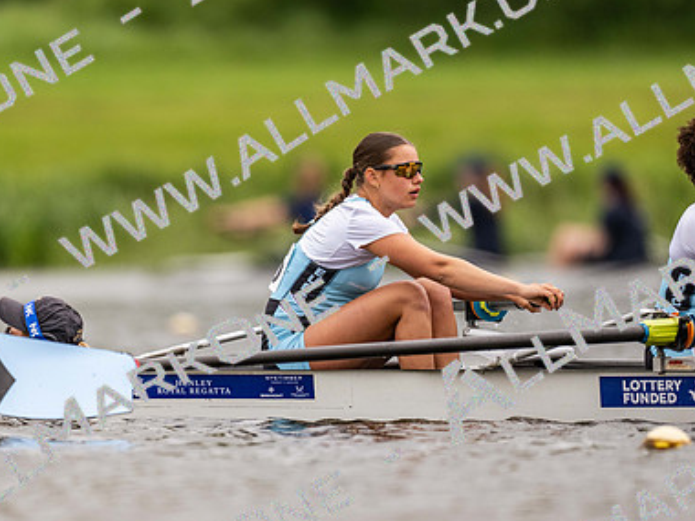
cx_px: 285
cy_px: 273
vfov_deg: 1.7
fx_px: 17688
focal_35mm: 881
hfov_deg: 2.3
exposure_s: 1/2000
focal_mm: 600
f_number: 4
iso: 900
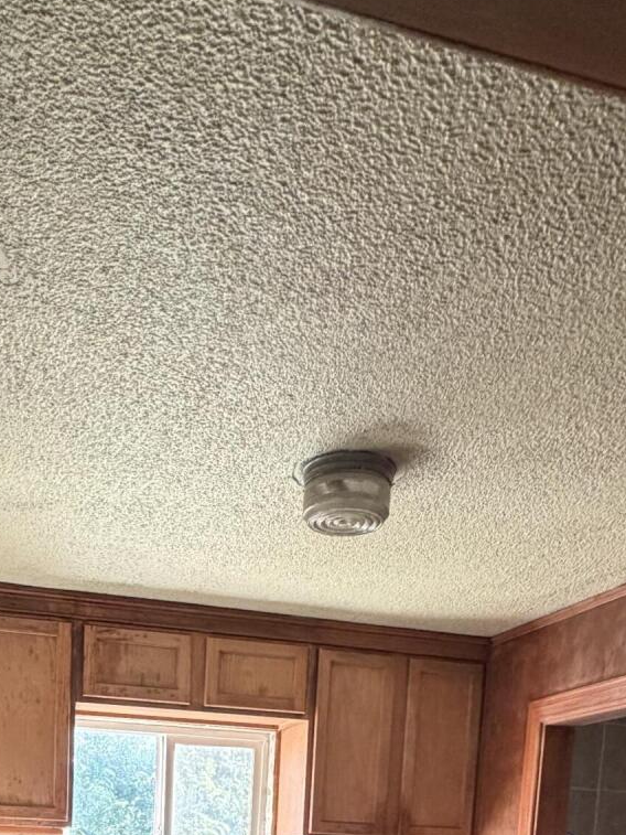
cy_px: 981
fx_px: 892
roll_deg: -2.4
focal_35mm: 37
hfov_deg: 37.9
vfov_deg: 38.4
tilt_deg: -7.8
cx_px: 175
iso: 320
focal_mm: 2.22
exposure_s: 1/75
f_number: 2.2
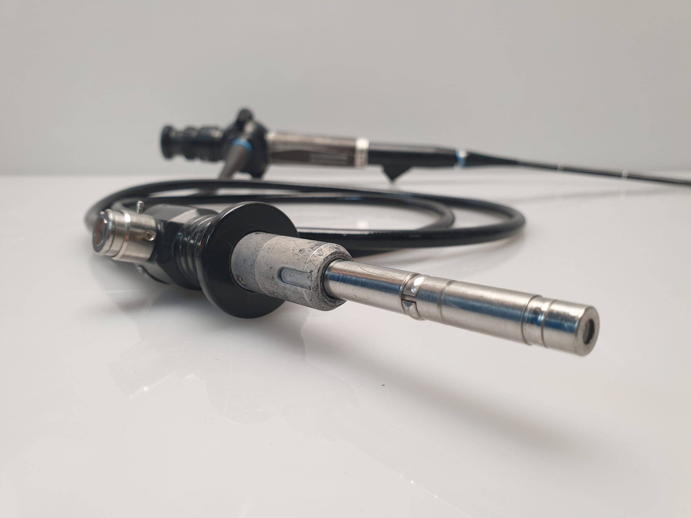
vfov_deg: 53.1
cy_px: 259
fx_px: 519
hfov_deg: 67.3
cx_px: 346
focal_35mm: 26
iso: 80
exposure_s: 1/50
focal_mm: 4.3
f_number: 2.4
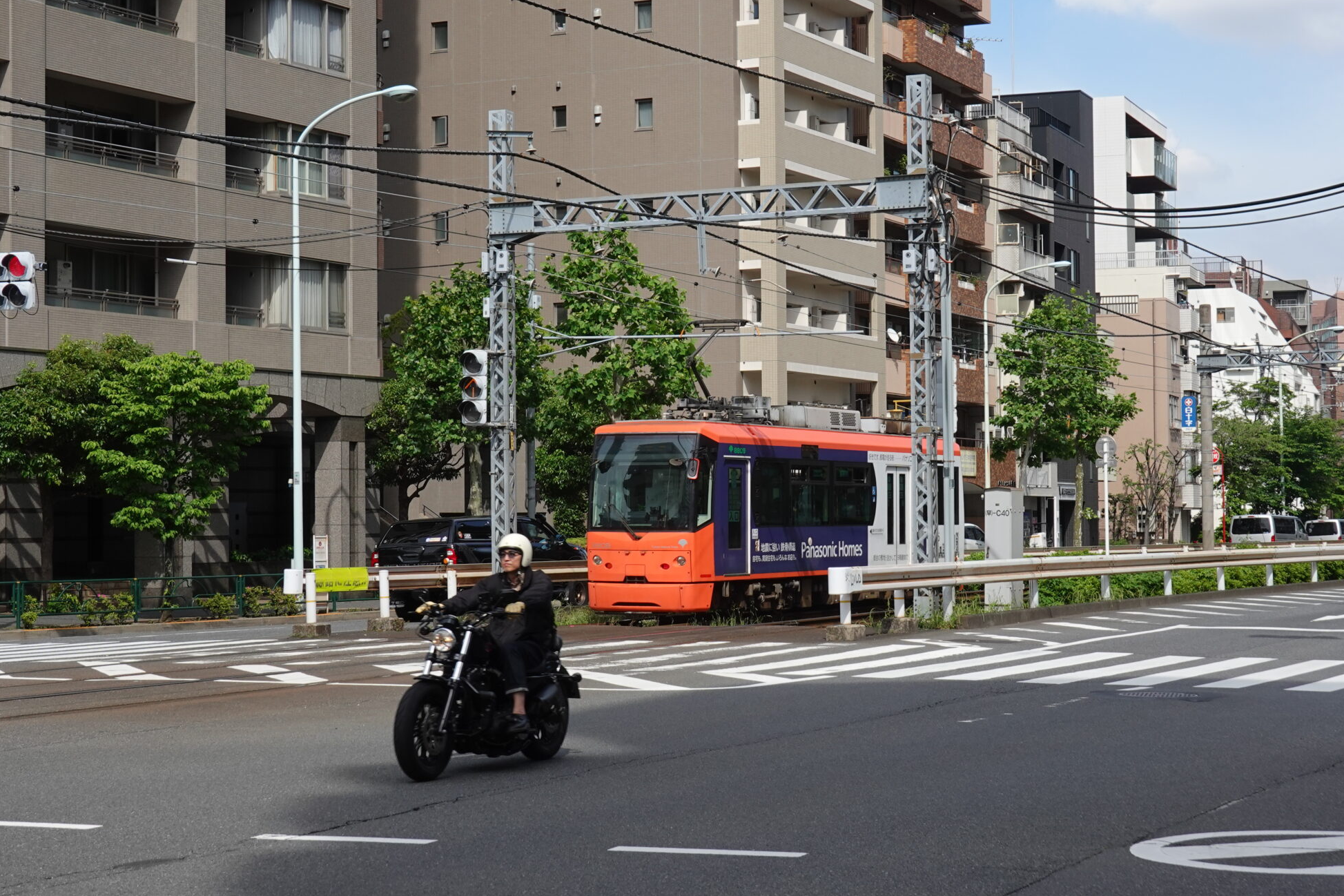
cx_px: 783
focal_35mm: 71
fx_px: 2650
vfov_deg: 19.2
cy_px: 432
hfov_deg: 28.4
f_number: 5.6
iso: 125
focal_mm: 19.84
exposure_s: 1/400
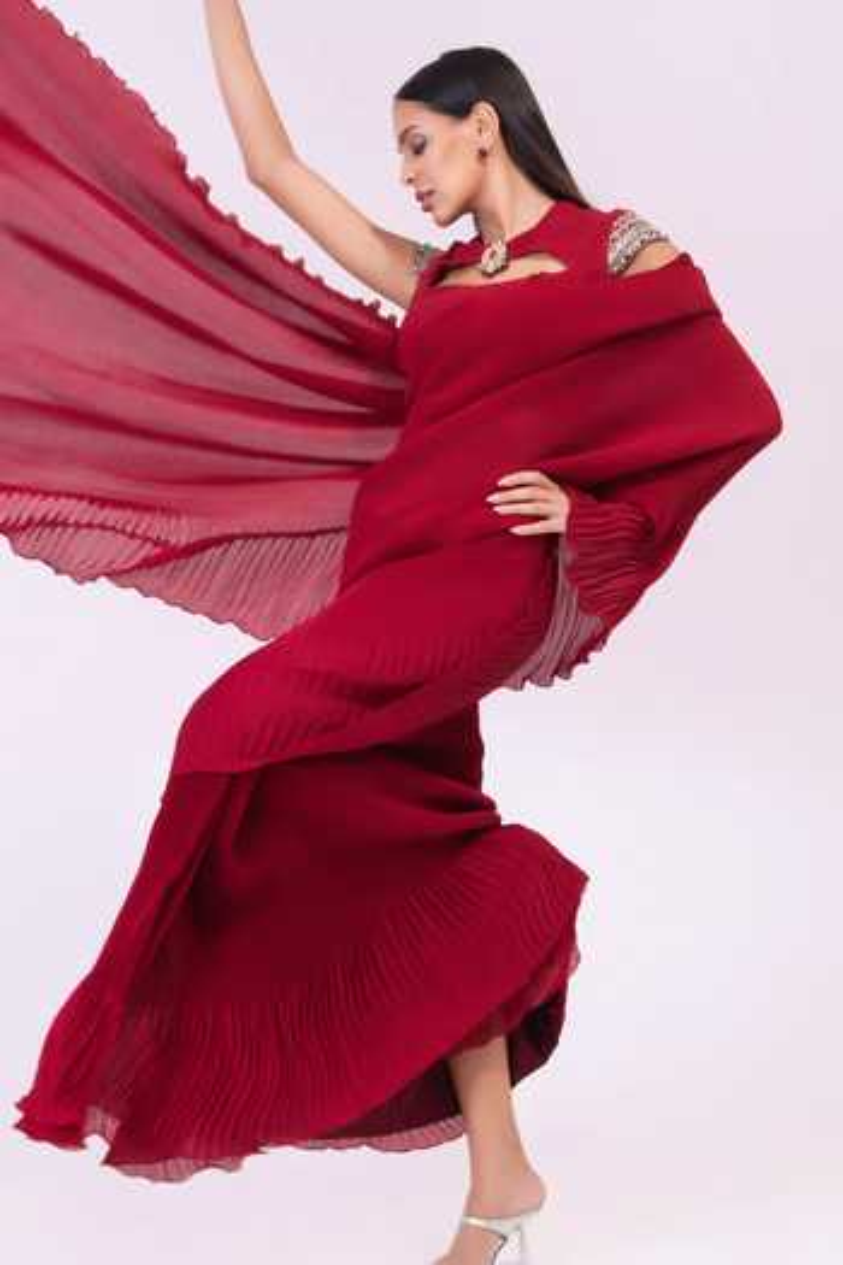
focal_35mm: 70
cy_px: 632
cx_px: 422
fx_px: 2459
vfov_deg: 28.8
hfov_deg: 19.5
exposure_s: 1/125
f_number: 9
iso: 320
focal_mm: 70
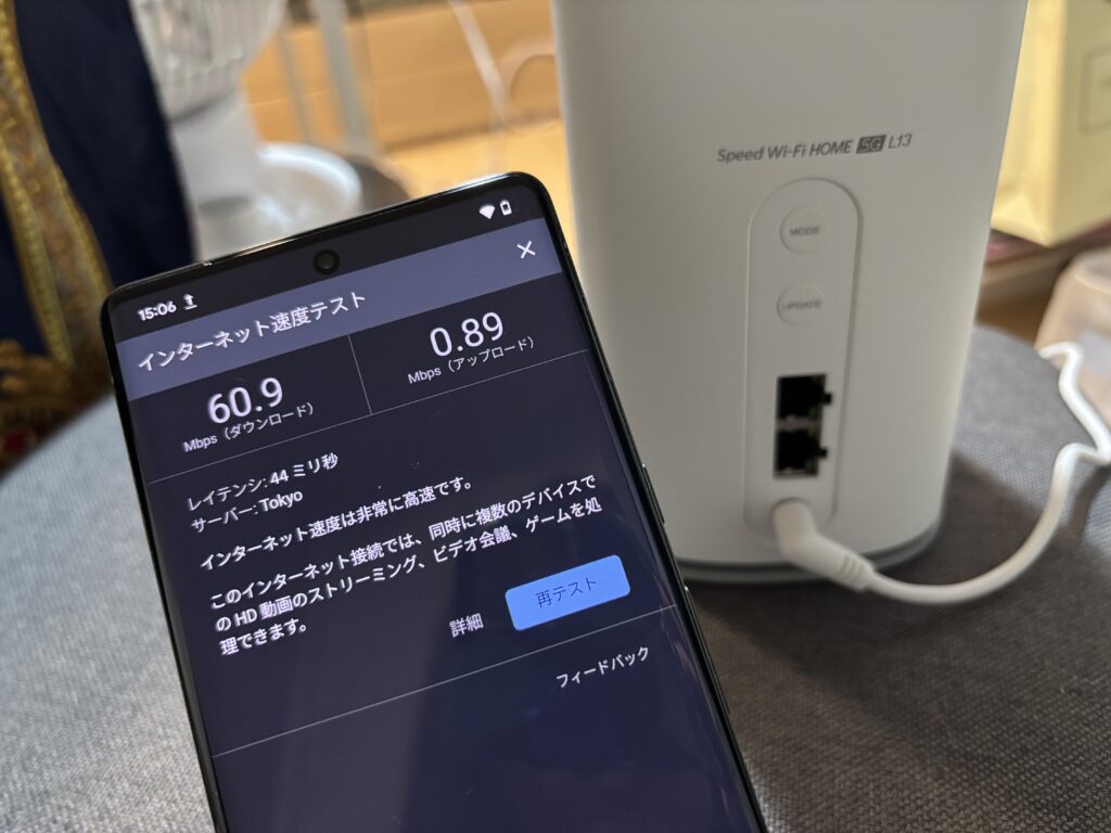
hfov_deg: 67.3
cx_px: 556
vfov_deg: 53.1
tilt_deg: -35.6
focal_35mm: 26
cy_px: 416
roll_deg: +6.2
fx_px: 834
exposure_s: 1/40
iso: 500
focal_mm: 5.96
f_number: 1.6
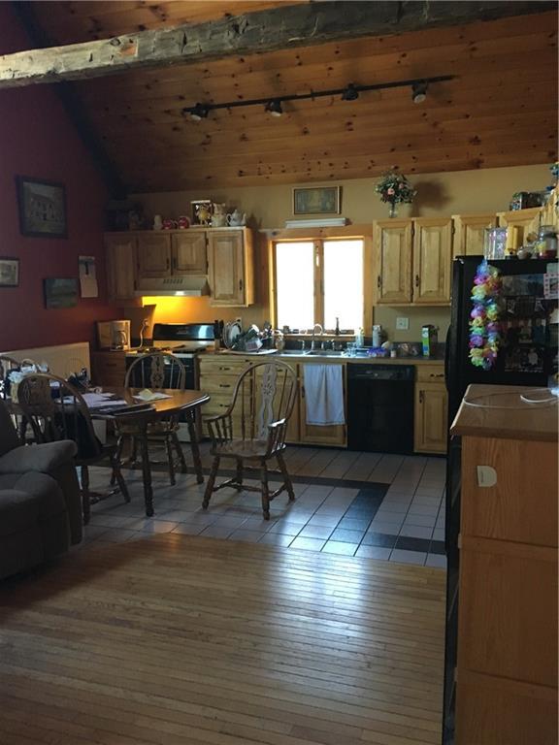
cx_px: 280
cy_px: 372
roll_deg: +1.5
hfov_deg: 48.2
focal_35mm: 29
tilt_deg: -6.8
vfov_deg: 61.7
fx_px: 624
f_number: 2.2
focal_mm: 4.15
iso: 200
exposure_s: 1/30
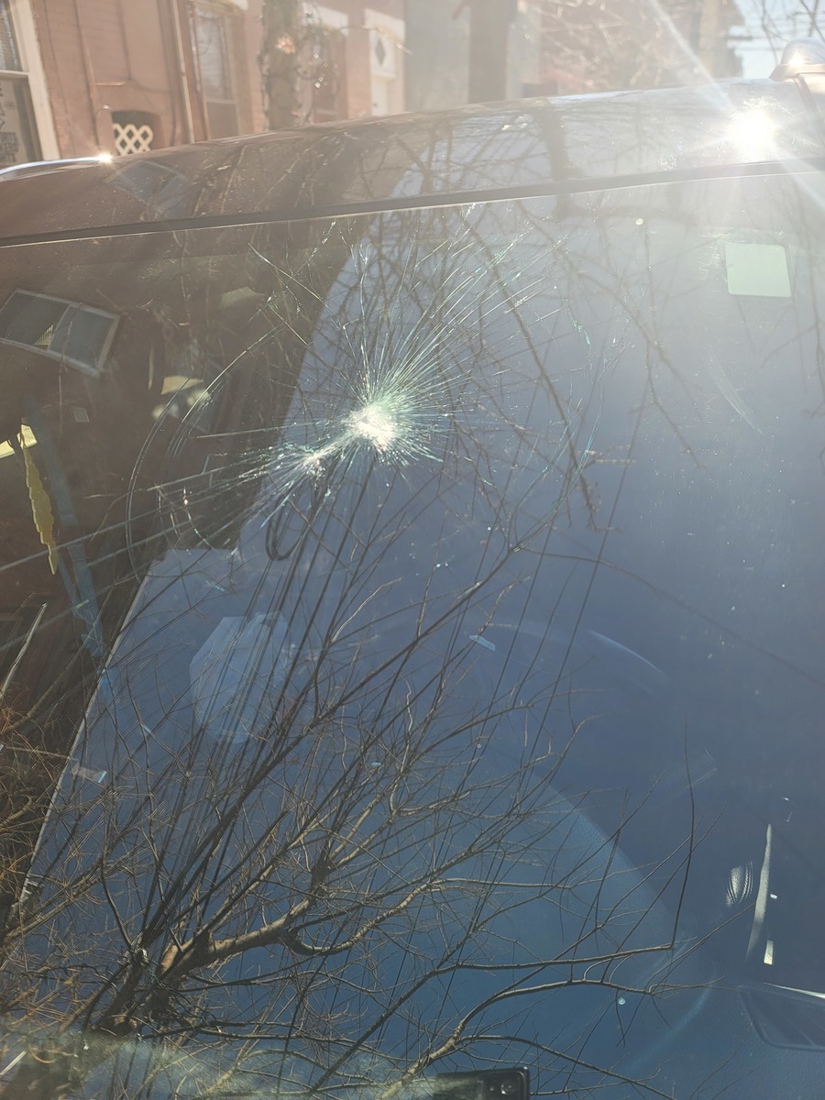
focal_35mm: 25
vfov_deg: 69.4
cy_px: 550
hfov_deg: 54.9
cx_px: 412
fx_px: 794
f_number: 1.8
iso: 20
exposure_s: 1/299
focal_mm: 7
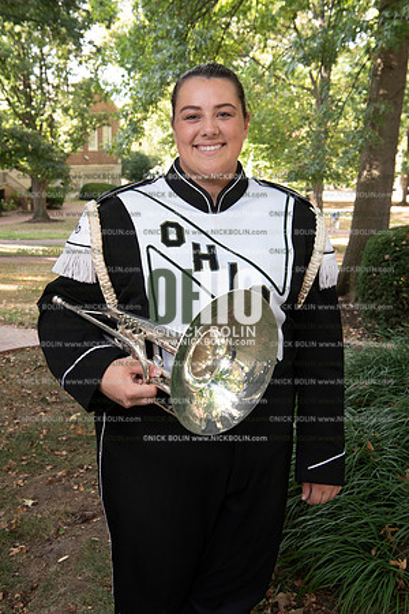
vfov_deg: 46.4
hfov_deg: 31.9
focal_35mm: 42
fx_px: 716
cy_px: 307
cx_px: 204
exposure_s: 1/100
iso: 800
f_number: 8
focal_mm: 42
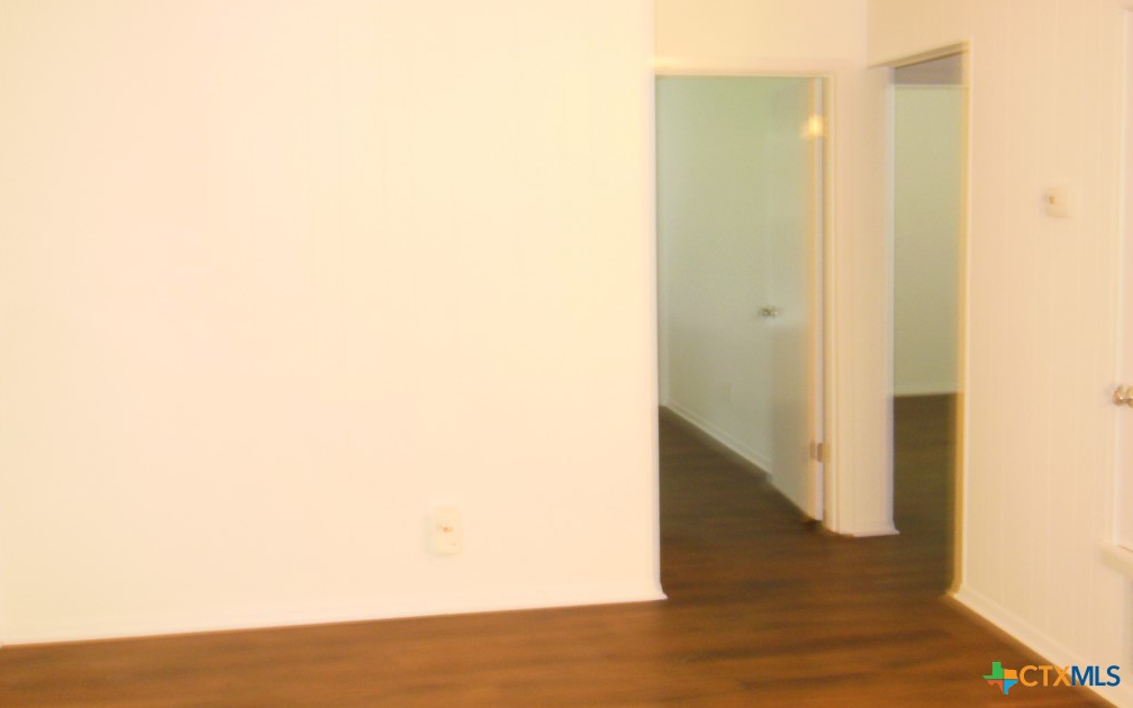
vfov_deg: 30.5
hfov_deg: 47.2
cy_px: 285
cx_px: 572
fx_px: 1297
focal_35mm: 42
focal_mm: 6.9
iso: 400
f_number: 4.1
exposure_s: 1/3
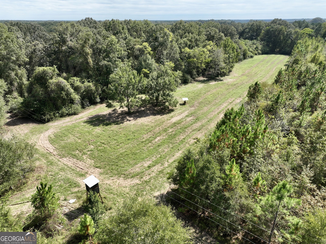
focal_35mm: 24
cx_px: 163
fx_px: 226
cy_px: 122
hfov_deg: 71.6
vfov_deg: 56.8
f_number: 2.8
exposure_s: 1/1250
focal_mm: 12.29
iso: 130
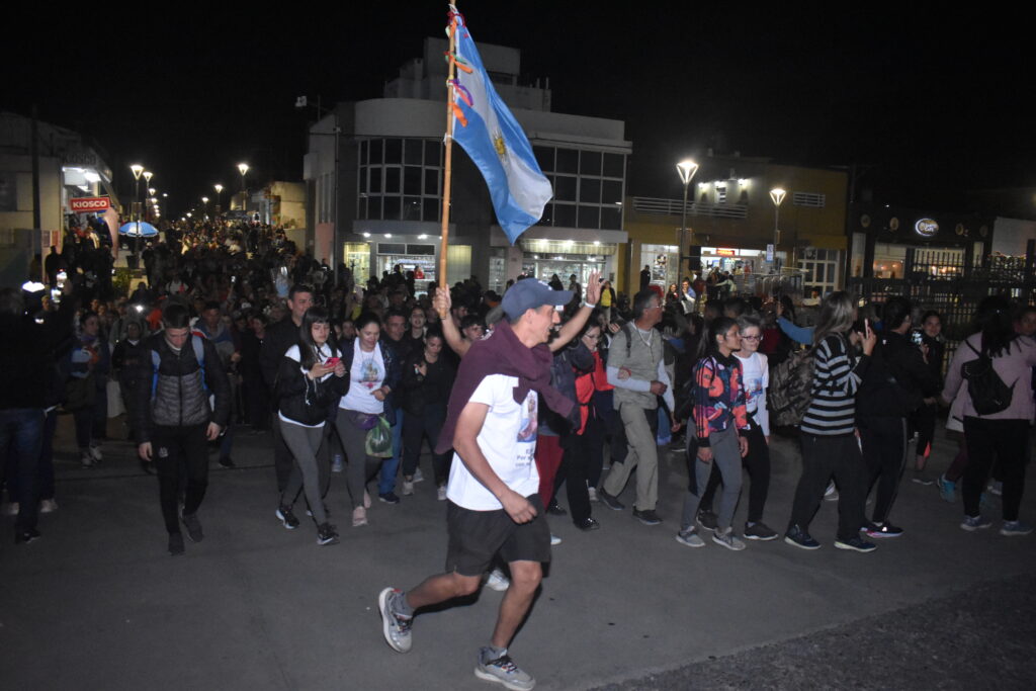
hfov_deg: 67.4
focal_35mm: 27
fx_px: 777
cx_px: 518
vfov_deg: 47.9
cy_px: 346
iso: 5000
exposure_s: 1/160
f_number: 4.5
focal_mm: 18
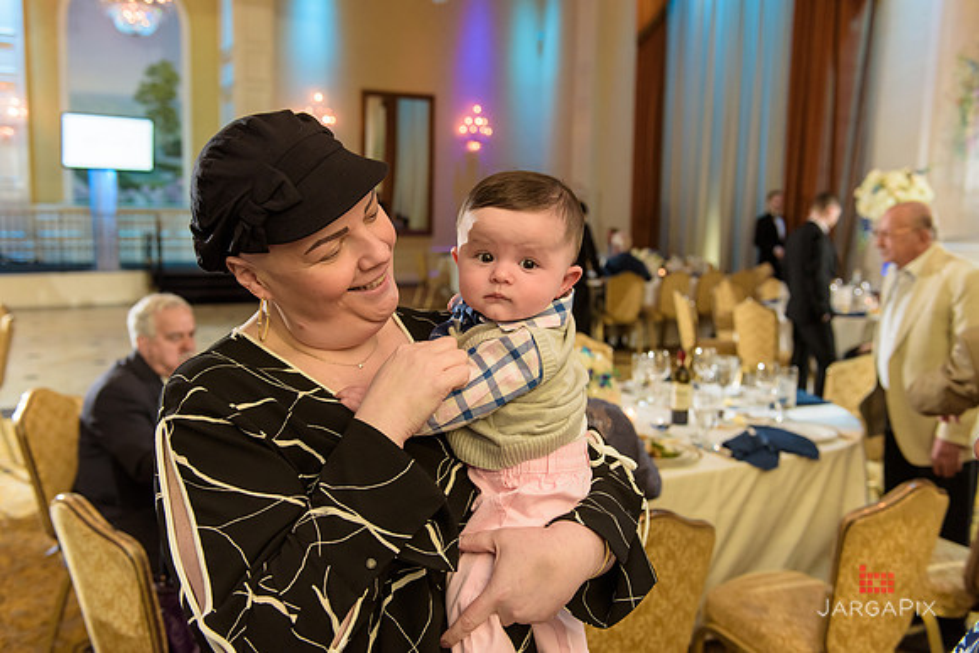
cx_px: 490
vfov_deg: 41.1
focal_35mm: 32
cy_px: 326
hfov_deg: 58.7
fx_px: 870
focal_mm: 32
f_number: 3.2
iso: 1600
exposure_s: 1/125
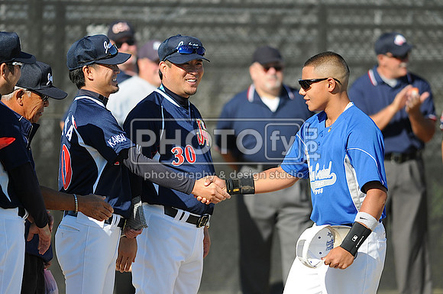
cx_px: 222
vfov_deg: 3.0
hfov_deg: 4.6
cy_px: 147
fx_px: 5530
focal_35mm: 450
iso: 200
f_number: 4
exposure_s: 1/1250
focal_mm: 300
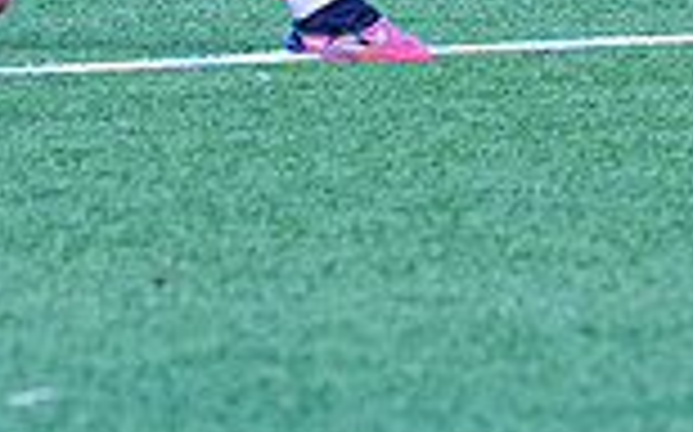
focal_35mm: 1500
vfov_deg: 0.9
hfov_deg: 1.4
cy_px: -18
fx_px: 28309
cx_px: -28
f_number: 4
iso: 200
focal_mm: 135
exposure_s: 1/500
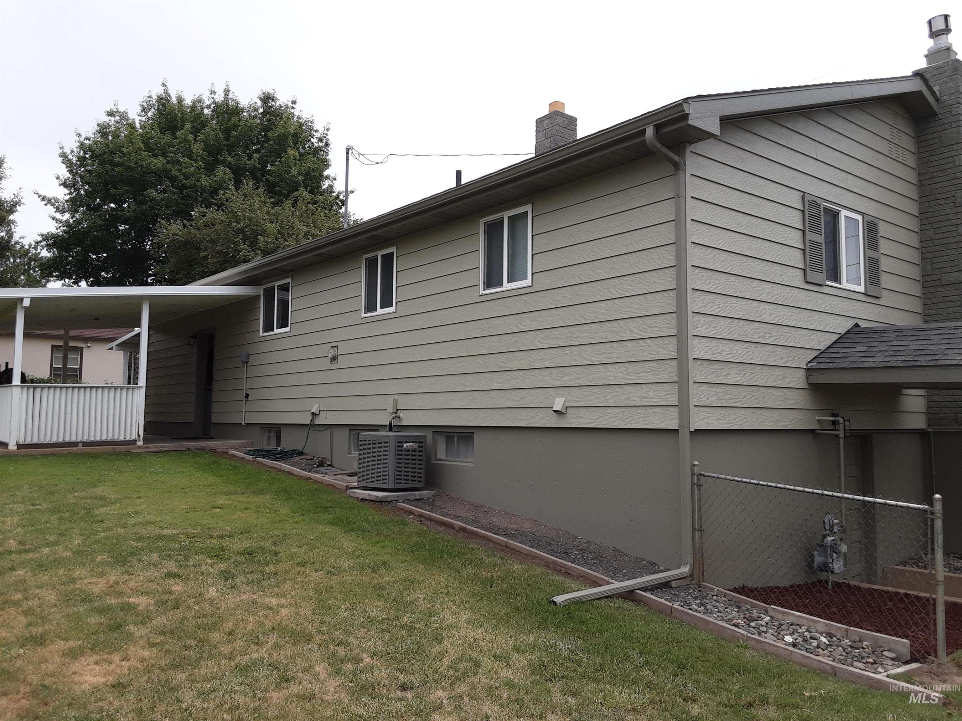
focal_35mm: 27
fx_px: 750
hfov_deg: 65.3
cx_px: 481
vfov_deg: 51.4
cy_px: 360
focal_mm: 2.91
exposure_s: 1/1224
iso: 40
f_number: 1.9
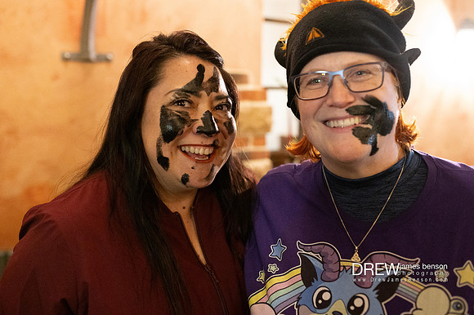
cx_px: 237
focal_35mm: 35
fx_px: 461
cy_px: 158
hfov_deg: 54.5
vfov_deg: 37.8
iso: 14400
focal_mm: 35
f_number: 2.8
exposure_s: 1/60
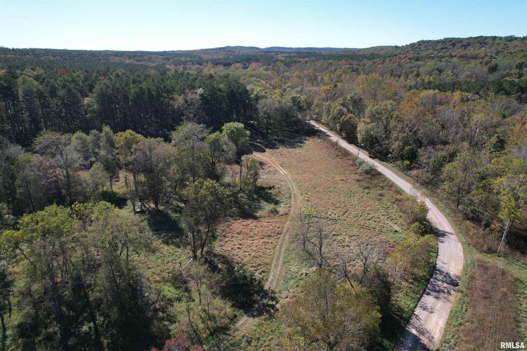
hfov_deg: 78.6
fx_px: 322
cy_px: 176
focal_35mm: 22
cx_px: 264
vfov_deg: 57.2
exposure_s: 1/1250
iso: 100
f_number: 2.8
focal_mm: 8.38
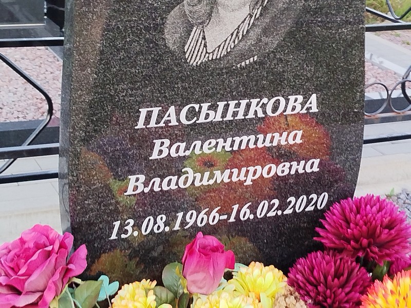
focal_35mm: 72
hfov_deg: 27.0
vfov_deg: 20.4
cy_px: 154
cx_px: 206
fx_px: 855
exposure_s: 1/33
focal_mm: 5.31
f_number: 1.7
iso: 100
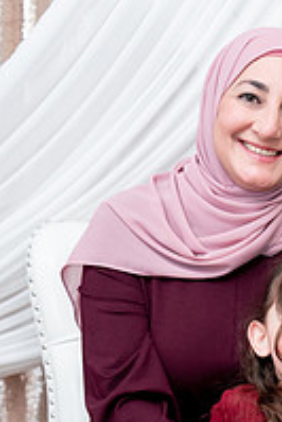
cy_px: 437
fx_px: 1325
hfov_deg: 12.0
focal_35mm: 113
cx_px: 297
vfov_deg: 17.6
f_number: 2.8
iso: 1600
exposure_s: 1/160
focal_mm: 50
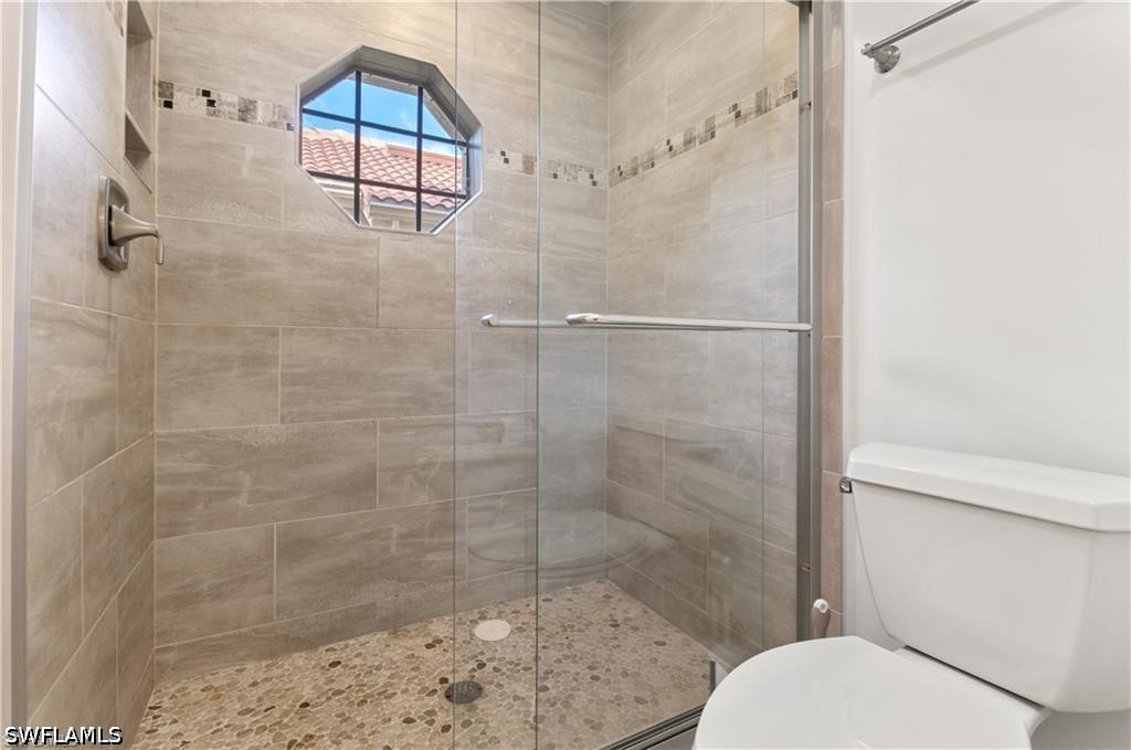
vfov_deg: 71.9
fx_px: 517
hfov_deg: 95.1
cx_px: 566
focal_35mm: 16
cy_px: 375
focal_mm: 11
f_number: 8
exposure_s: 1/2.5
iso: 200
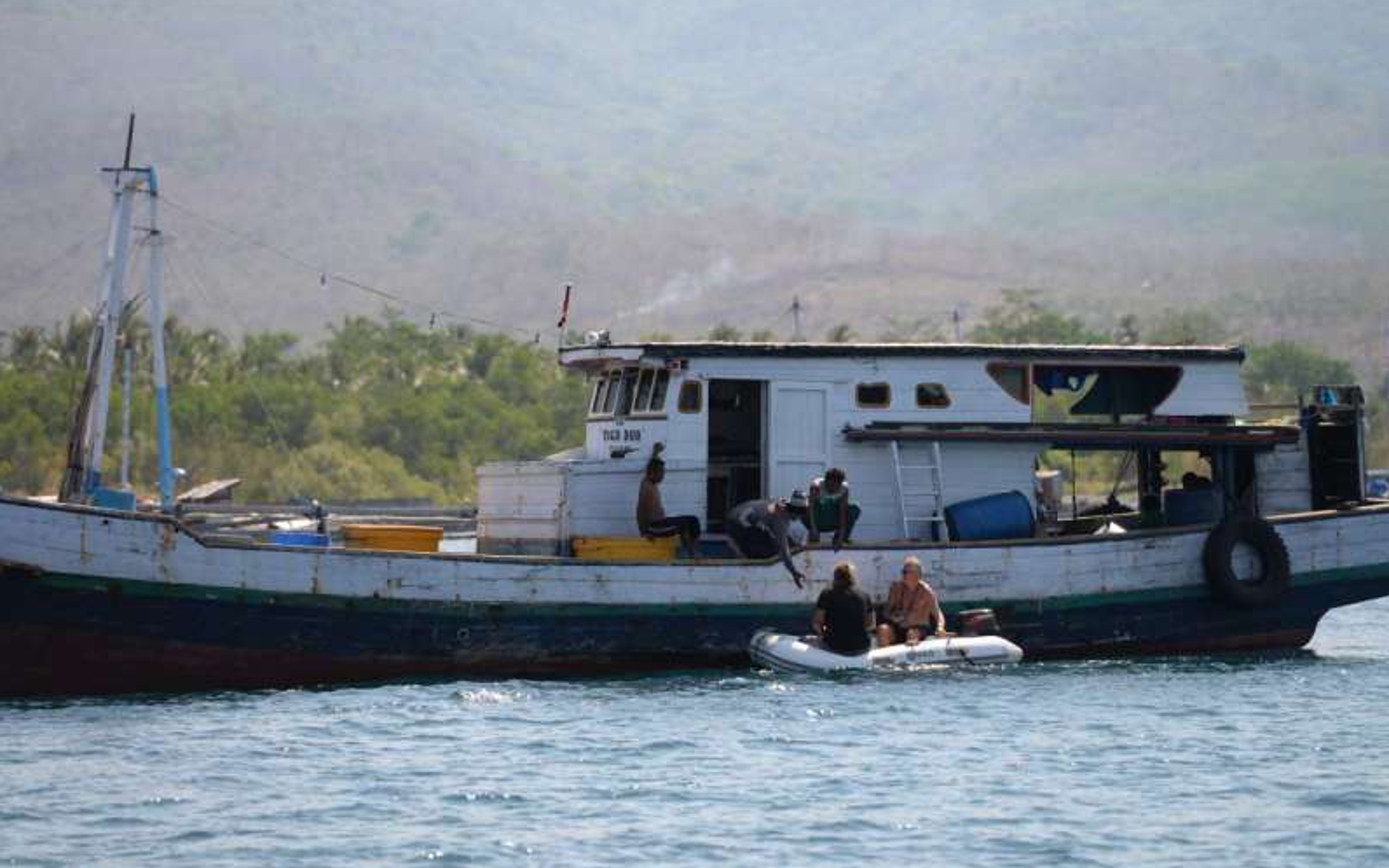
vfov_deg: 6.4
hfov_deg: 10.2
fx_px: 7758
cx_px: 694
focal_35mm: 205
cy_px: 431
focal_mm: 200
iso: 100
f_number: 4
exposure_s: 1/1000
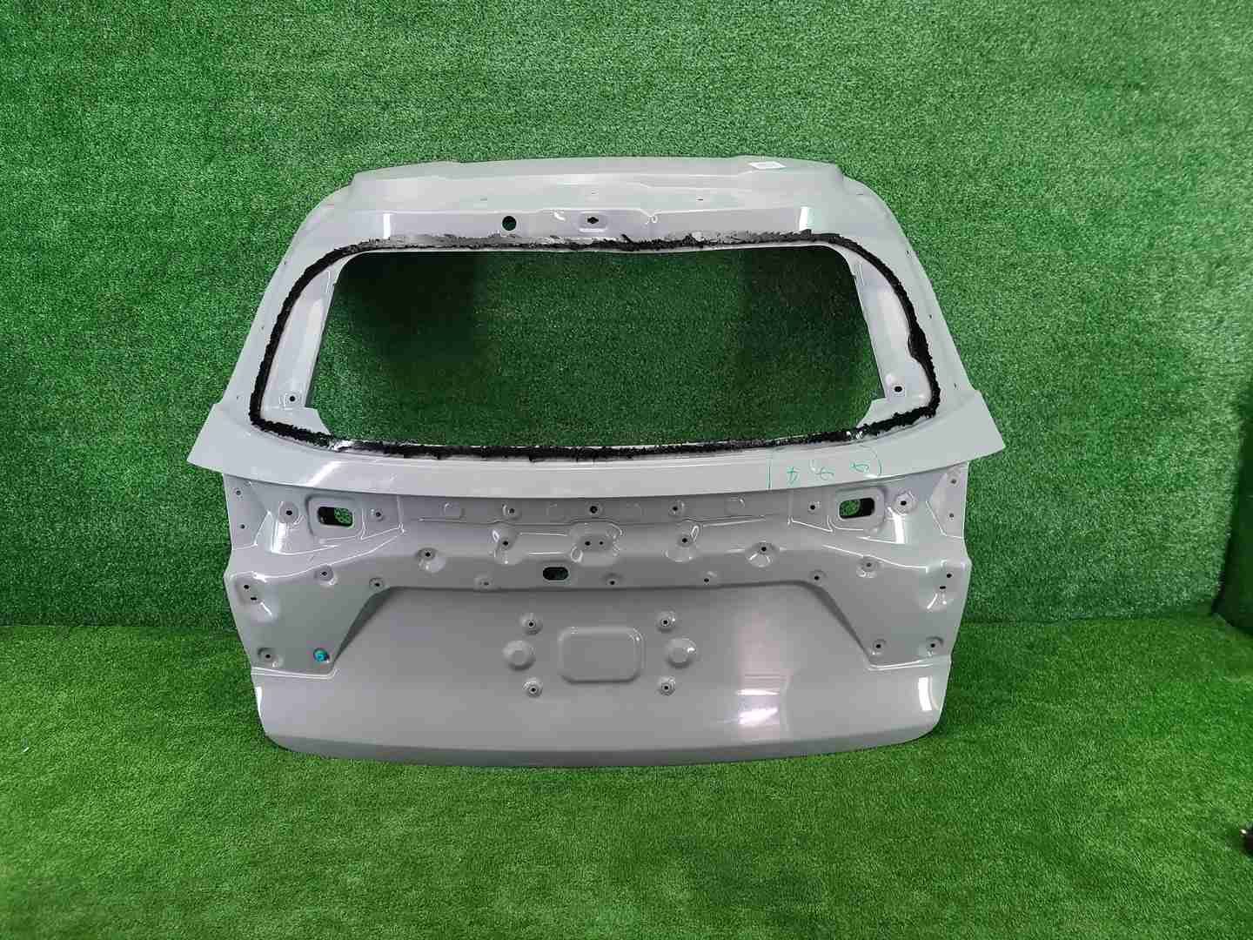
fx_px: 941
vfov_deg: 53.1
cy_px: 470
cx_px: 626
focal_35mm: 26
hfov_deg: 67.3
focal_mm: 5.4
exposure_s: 1/50
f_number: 1.8
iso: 119
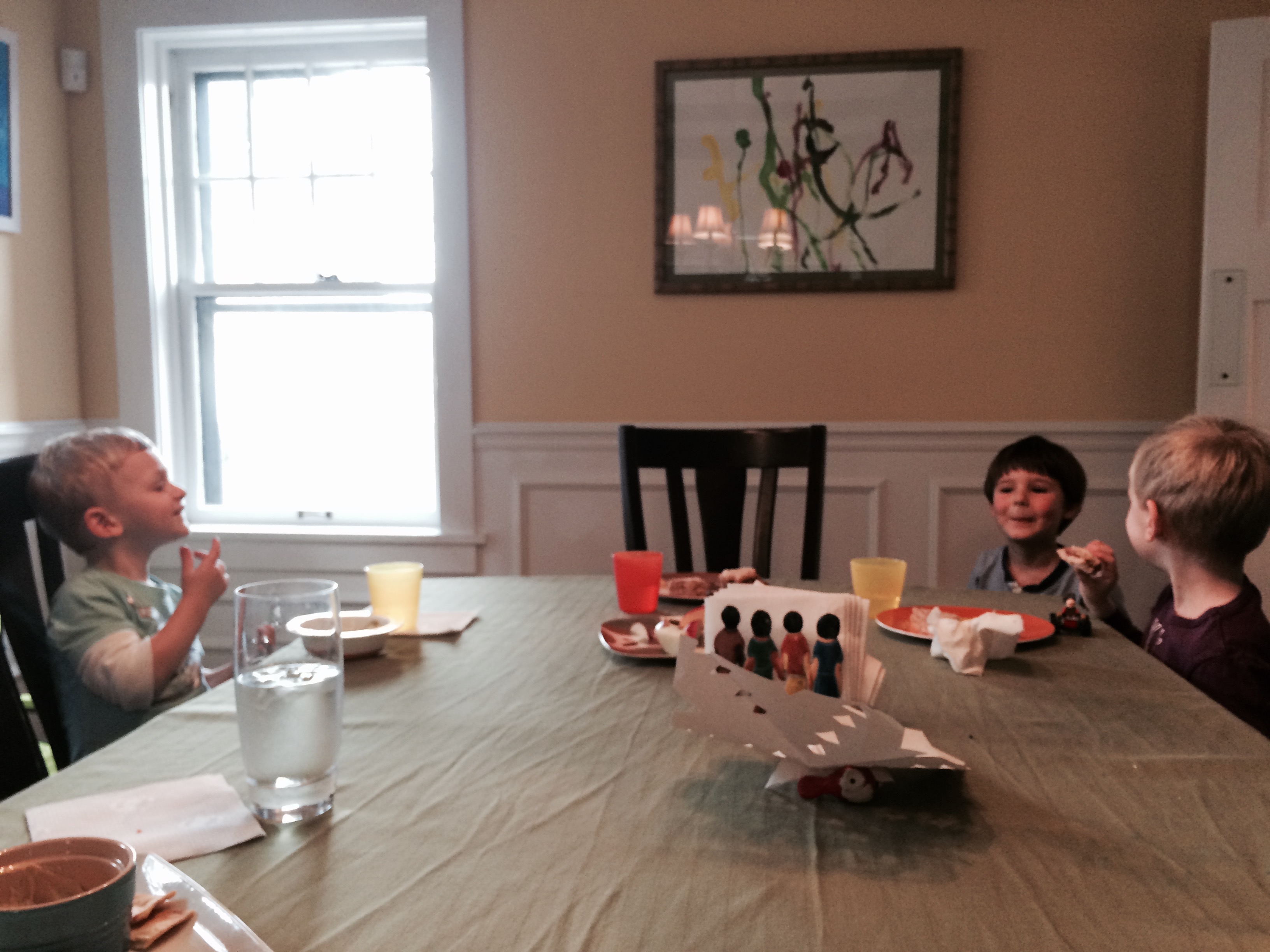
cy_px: 476
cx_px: 635
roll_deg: +1.9
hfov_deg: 61.7
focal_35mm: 29
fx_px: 1064
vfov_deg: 48.2
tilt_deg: -5.3
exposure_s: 1/30
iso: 125
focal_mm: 4.15
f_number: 2.2
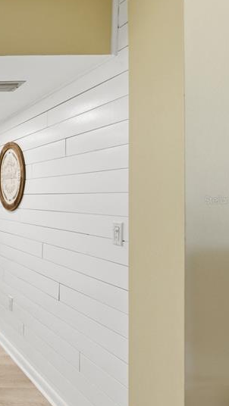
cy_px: 200
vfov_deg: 61.0
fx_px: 345
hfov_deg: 24.8
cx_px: -140
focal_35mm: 32
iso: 400
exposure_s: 1/60
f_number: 9
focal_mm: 16
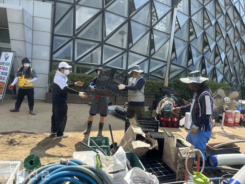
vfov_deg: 56.8
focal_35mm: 24
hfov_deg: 71.6
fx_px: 170
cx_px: 122
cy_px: 92
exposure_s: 1/1779
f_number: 1.78
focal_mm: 6.86
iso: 80
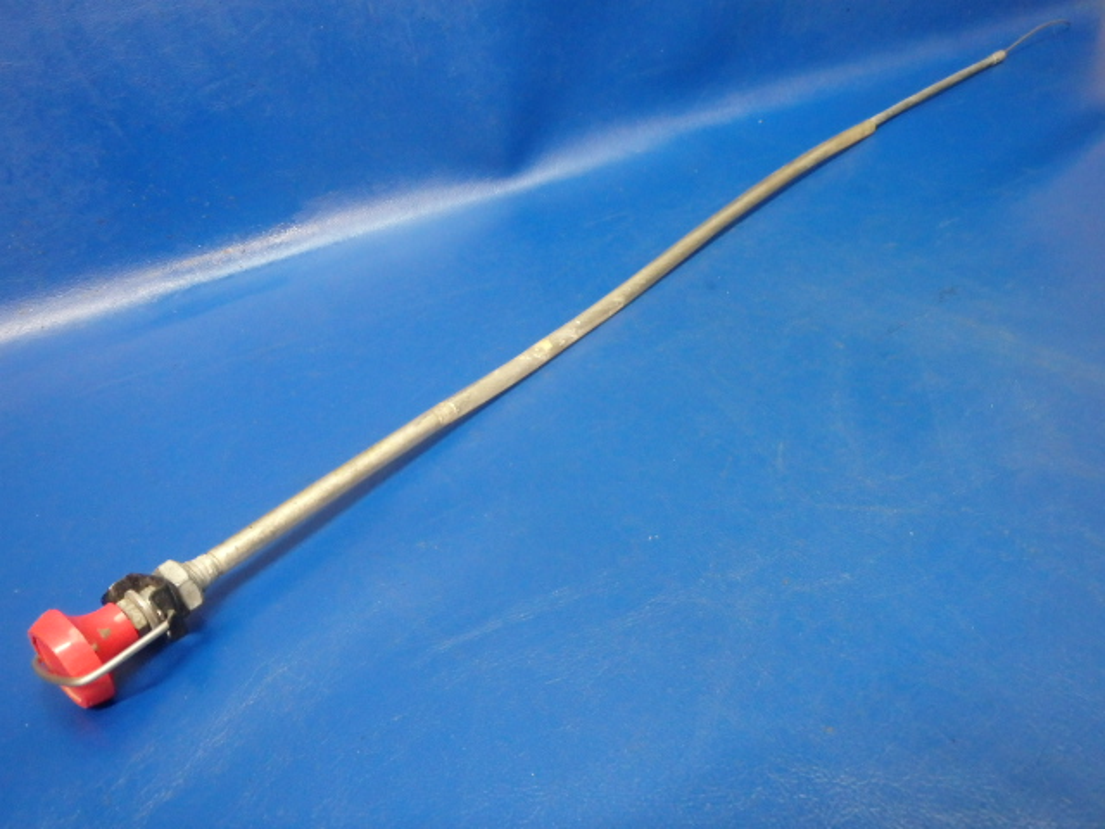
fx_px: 894
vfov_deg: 49.7
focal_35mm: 28
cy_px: 414
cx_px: 552
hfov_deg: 63.4
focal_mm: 5
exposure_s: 1/20
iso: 800
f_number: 3.9
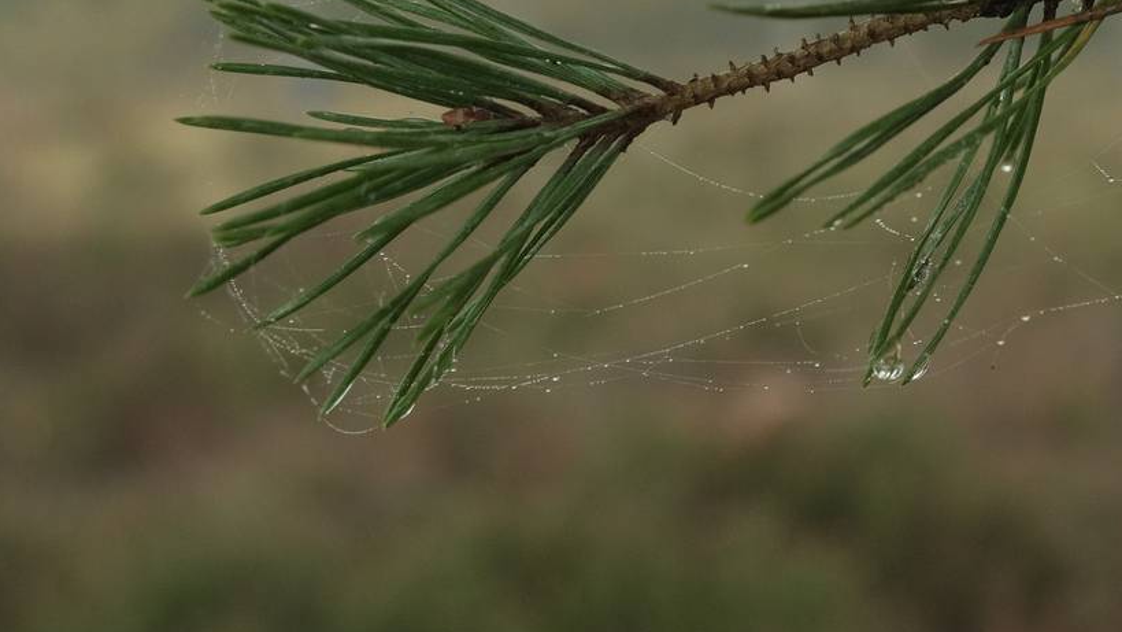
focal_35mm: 90
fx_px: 2678
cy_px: -69
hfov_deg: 23.0
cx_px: 1023
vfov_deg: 13.2
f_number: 5.6
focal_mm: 29.2
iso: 1250
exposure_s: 1/100
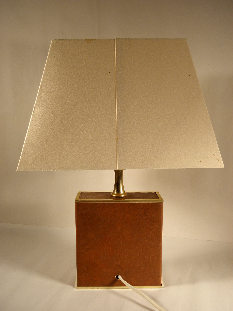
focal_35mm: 36
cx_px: 116
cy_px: 156
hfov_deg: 39.7
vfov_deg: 51.4
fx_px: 323
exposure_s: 1/50
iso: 100
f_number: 3.7
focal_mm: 6.4
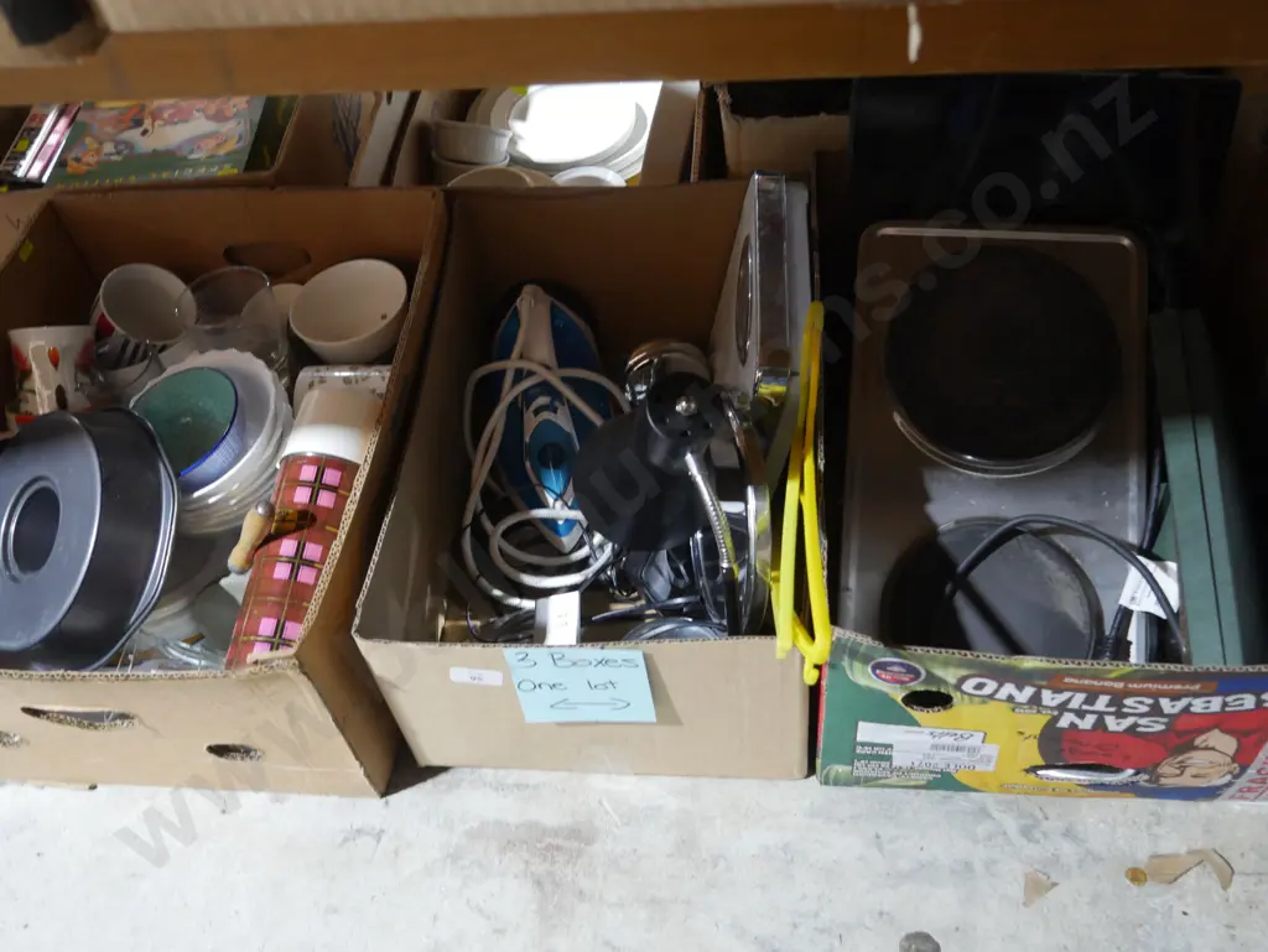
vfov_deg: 39.7
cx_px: 634
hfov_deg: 51.3
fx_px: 1319
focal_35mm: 36
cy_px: 476
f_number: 4
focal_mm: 18
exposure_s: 1/60
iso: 2000
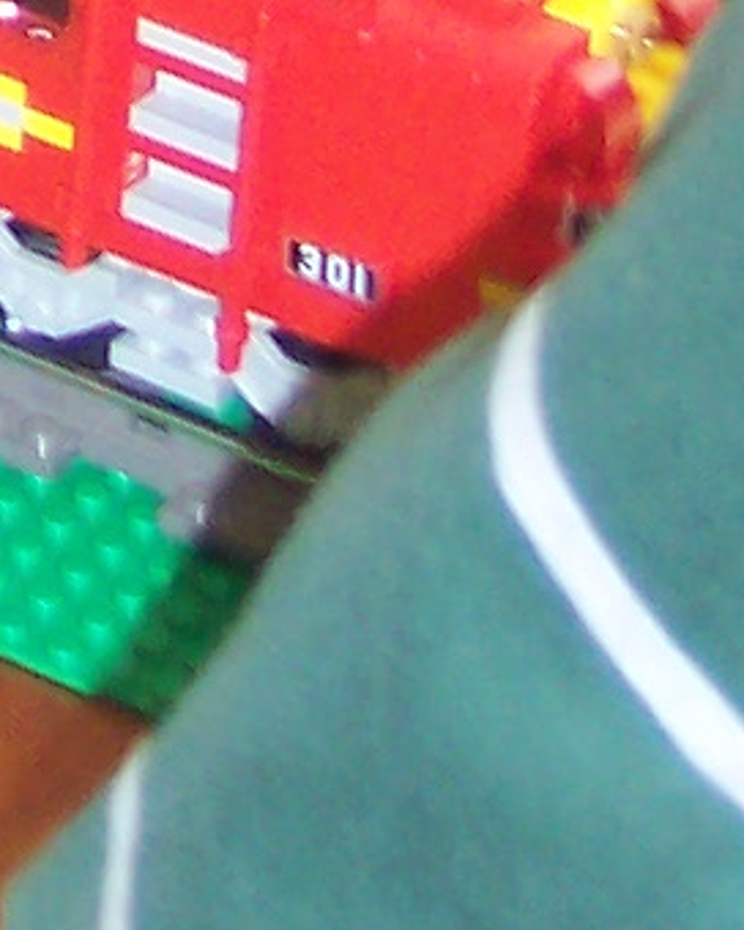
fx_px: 7734
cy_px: -2030
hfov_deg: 5.2
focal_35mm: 281
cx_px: -1431
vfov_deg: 6.2
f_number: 2.8
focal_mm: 8
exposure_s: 1/30
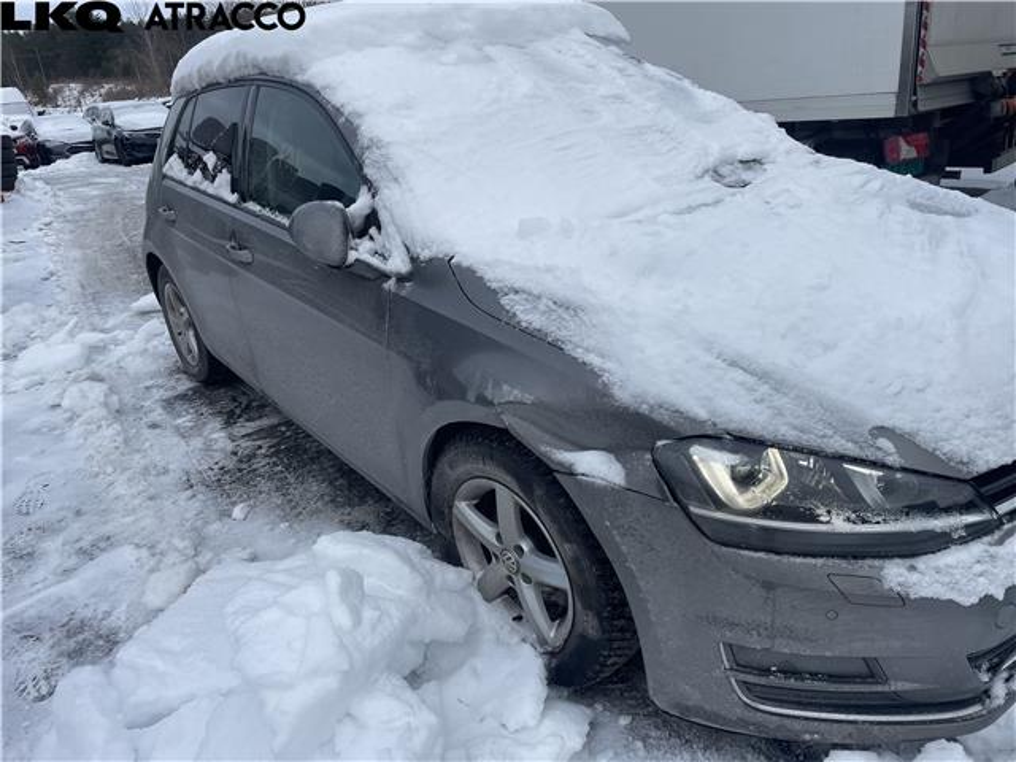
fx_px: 763
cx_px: 508
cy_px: 381
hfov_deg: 67.3
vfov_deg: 53.1
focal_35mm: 26
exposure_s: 1/1276
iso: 32
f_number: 1.6
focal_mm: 4.2
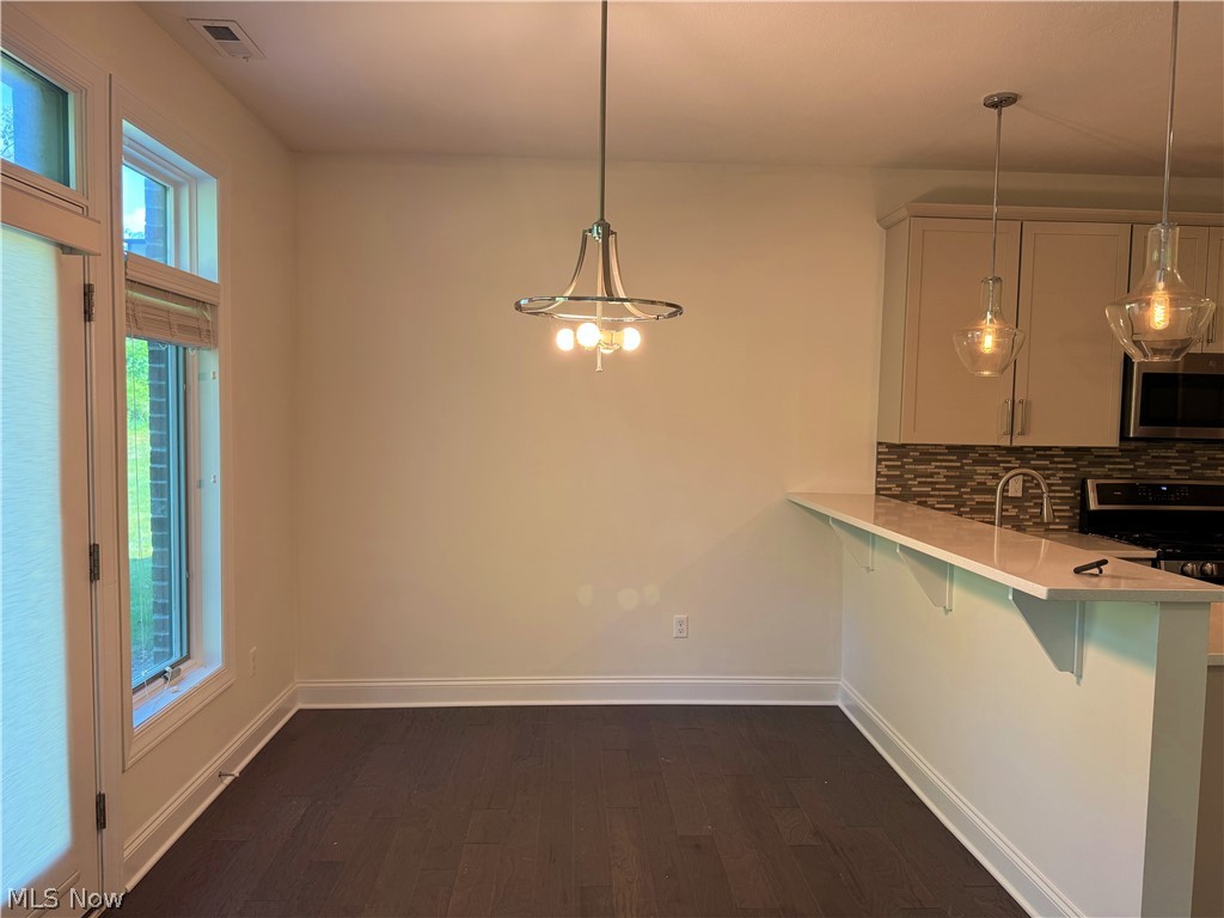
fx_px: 849
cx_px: 612
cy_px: 459
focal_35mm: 24
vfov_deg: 56.8
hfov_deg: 71.6
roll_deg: -0.5
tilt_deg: -4.1
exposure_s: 1/120
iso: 125
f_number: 1.78
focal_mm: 6.76
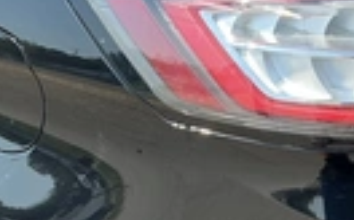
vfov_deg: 14.0
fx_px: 867
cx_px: 206
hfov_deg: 23.1
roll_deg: -2.1
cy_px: 276
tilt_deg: -31.0
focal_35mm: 90
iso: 25
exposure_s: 1/482
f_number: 1.8
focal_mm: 3
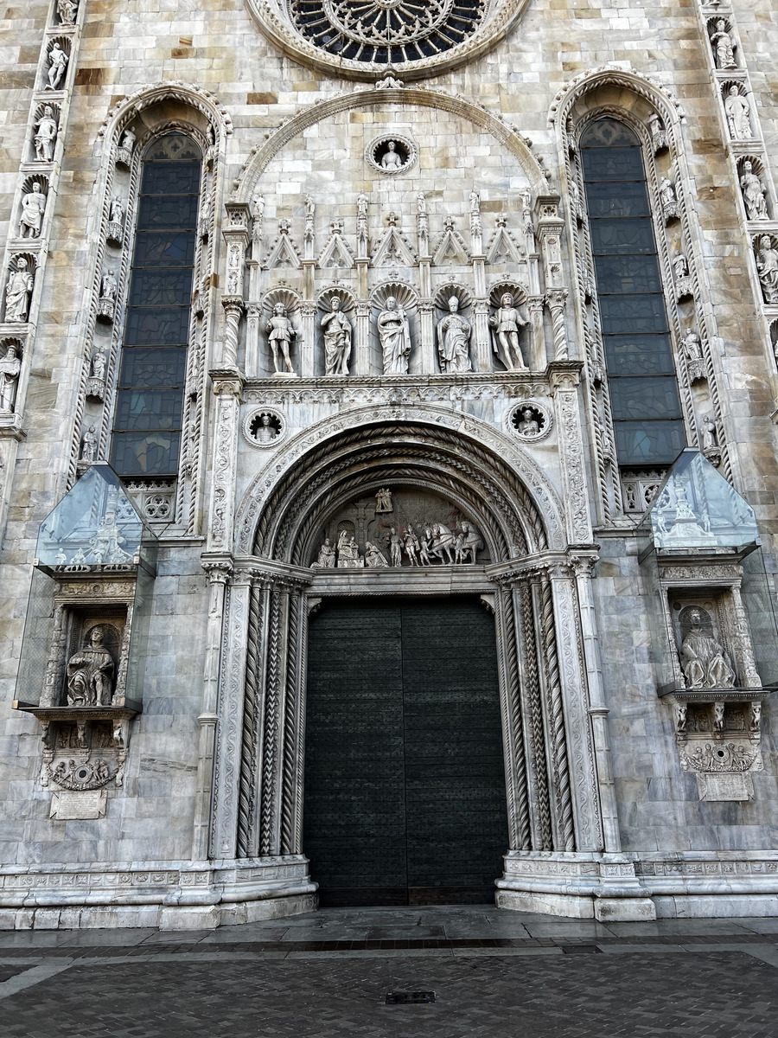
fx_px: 779
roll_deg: +0.8
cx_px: 389
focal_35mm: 26
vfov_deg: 67.3
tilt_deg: +20.6
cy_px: 519
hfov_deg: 53.1
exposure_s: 1/495
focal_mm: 5.7
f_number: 1.5
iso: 50
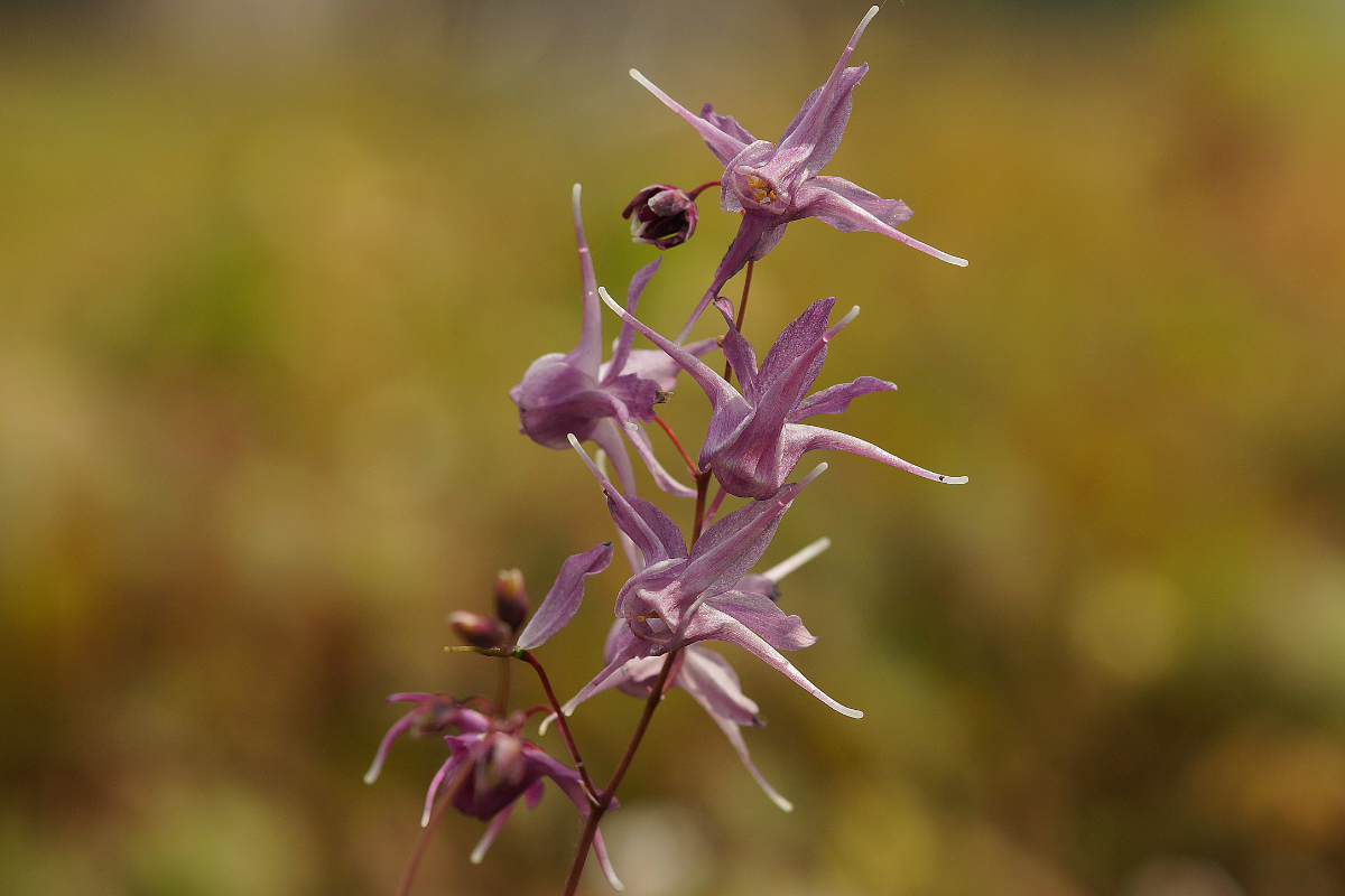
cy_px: 448
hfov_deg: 13.7
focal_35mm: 150
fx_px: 5604
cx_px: 672
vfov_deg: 9.1
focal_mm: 100
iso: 100
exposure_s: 1/250
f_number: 5.6
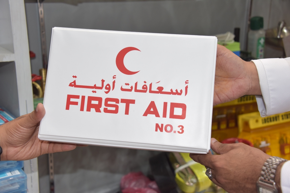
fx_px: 443
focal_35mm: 55
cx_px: 145
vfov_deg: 24.6
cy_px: 96
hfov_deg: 36.3
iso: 2000
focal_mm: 55
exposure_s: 1/250
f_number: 6.3
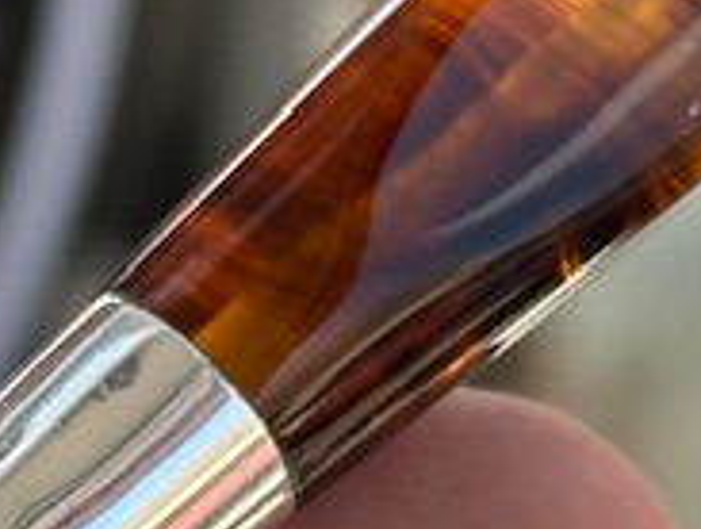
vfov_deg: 4.4
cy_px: 721
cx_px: -123
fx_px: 6797
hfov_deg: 5.9
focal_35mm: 335
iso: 64
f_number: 1.78
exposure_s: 1/1433
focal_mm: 6.86
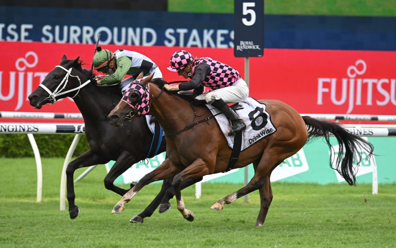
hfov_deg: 8.2
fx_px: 2763
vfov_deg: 5.1
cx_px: 199
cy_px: 120
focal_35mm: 256
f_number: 5.6
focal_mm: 250
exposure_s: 1/1250
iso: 1600
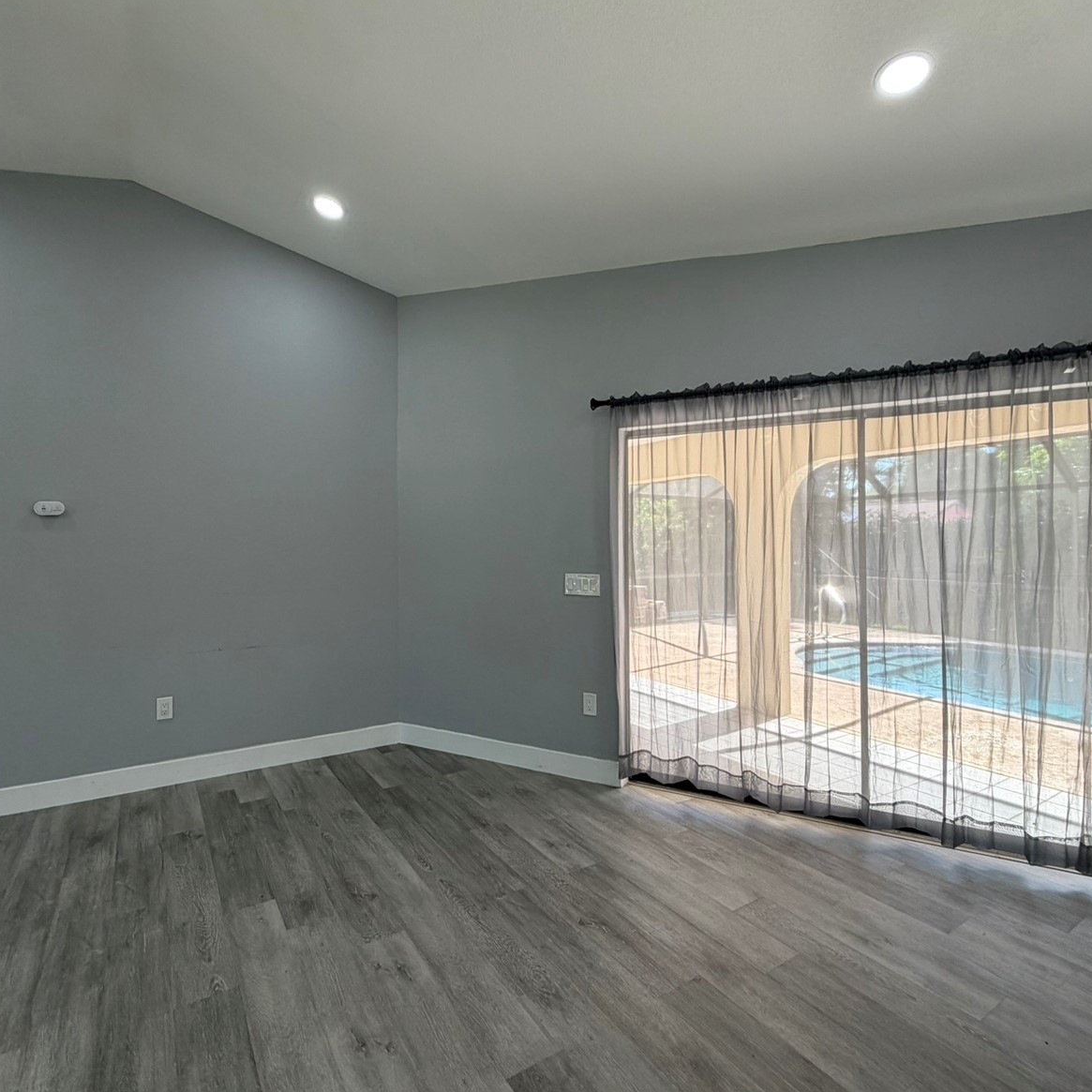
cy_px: 538
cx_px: 502
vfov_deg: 84.0
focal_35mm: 17
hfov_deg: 83.8
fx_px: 607
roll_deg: +0.6
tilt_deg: +0.7
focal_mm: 2.22
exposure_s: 1/120
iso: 80
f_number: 2.2
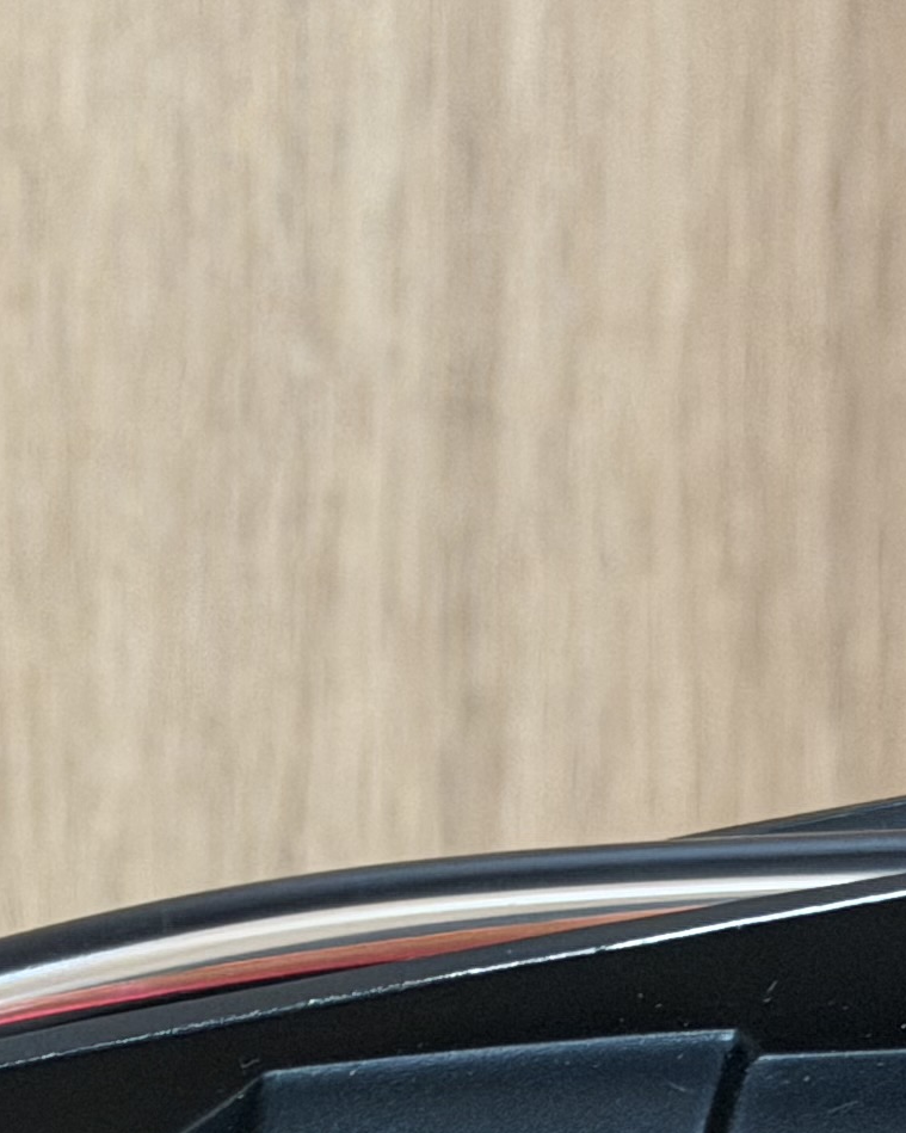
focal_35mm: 199
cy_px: 1480
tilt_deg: -16.7
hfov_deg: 7.6
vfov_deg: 9.5
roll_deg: +0.3
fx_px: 6671
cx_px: -444
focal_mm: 6.76
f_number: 1.78
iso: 400
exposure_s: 1/25
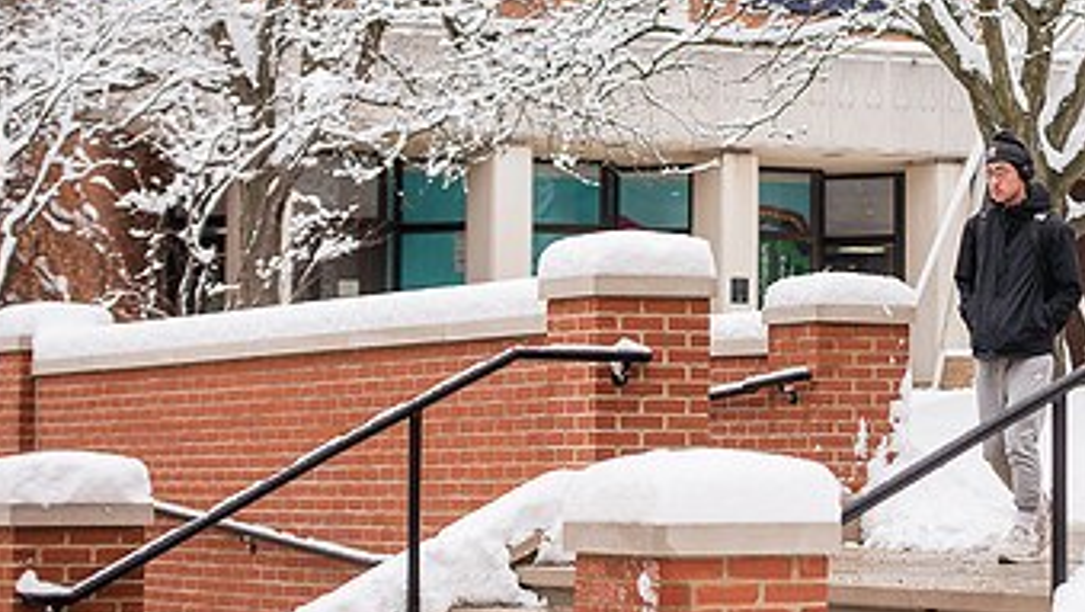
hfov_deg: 14.5
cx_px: 919
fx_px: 4231
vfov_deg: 8.2
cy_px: 117
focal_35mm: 147
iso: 200
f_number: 3.5
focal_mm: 82
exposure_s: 1/400
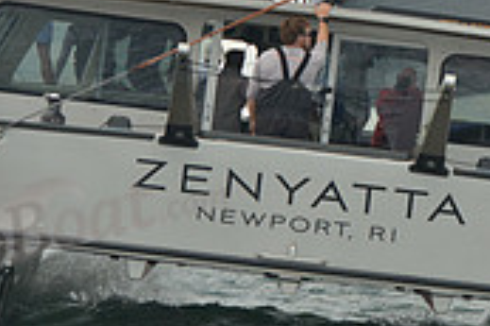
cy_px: 50
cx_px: 377
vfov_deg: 5.8
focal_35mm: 235
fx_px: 3196
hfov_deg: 8.8
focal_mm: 70
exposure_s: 1/800
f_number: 5
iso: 400
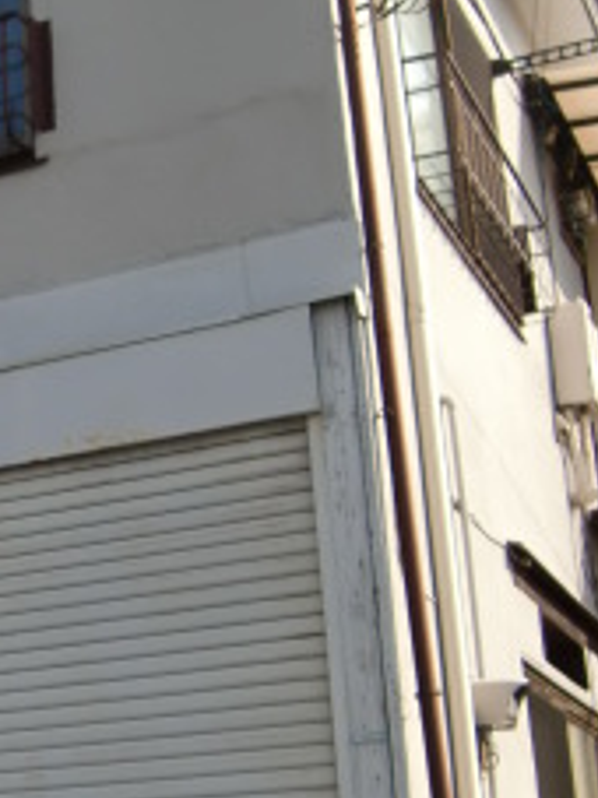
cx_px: -116
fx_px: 1821
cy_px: 471
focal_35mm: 79
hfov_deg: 17.8
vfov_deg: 24.7
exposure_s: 1/800
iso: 64
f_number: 2.6
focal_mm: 4.9
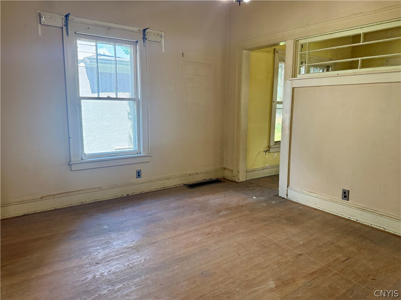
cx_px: 200
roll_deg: -0.4
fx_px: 278
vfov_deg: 56.8
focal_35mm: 24
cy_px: 150
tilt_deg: -7.2
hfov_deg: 71.6
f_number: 1.78
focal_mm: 6.76
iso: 200
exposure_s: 1/144
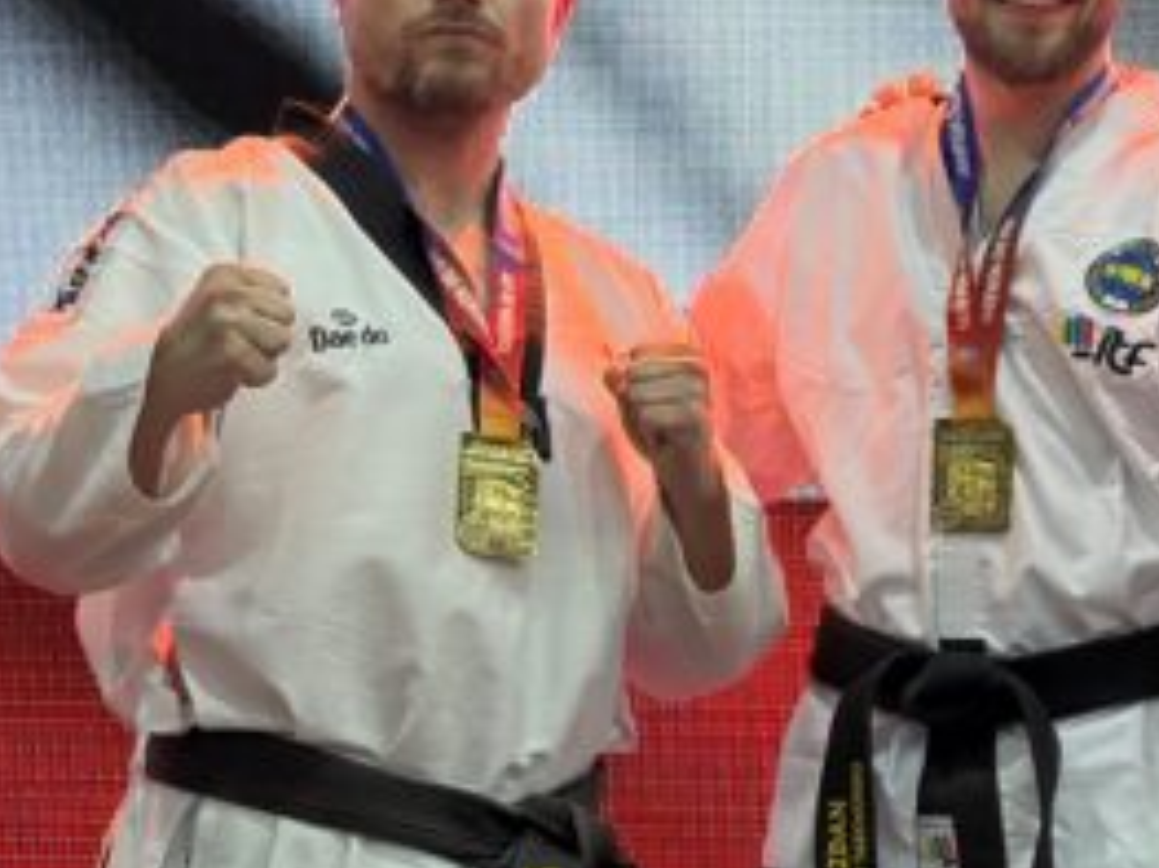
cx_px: 1353
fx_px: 5288
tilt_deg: +7.3
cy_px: 397
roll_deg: -0.8
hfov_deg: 12.3
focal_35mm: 158
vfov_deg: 9.4
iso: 32
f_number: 1.6
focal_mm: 5.96
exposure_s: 1/50
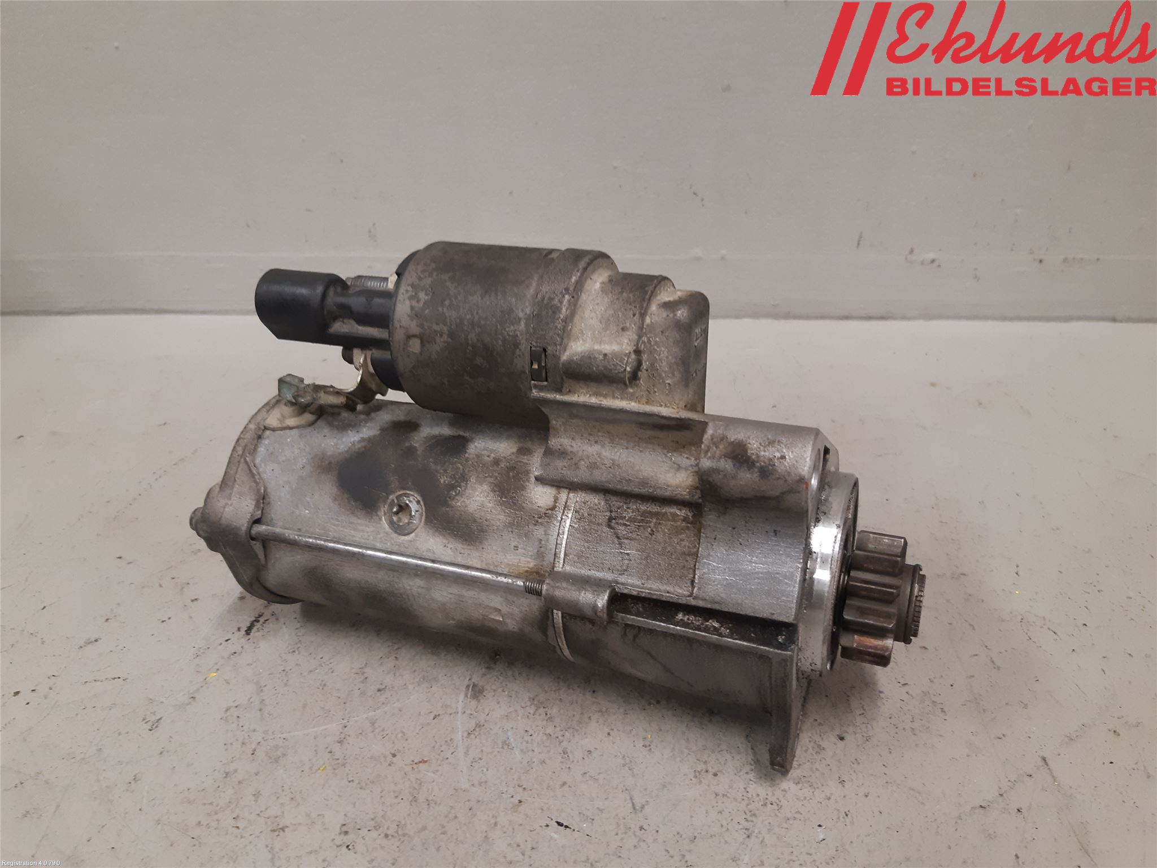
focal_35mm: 26
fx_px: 869
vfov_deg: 53.1
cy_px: 434
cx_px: 578
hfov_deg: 67.3
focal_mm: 3.93
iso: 160
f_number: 1.7
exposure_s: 1/50
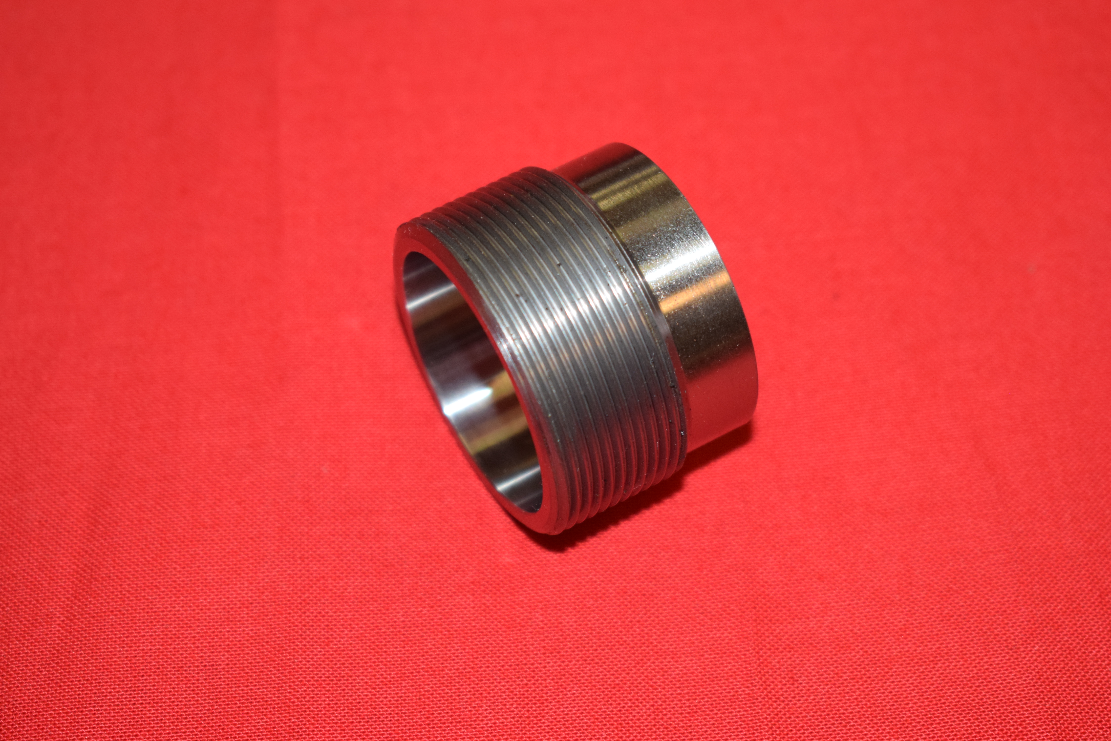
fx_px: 2547
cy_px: 370
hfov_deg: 24.6
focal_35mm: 82
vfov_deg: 16.6
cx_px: 556
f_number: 5.6
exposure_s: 1/160
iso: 800
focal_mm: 55
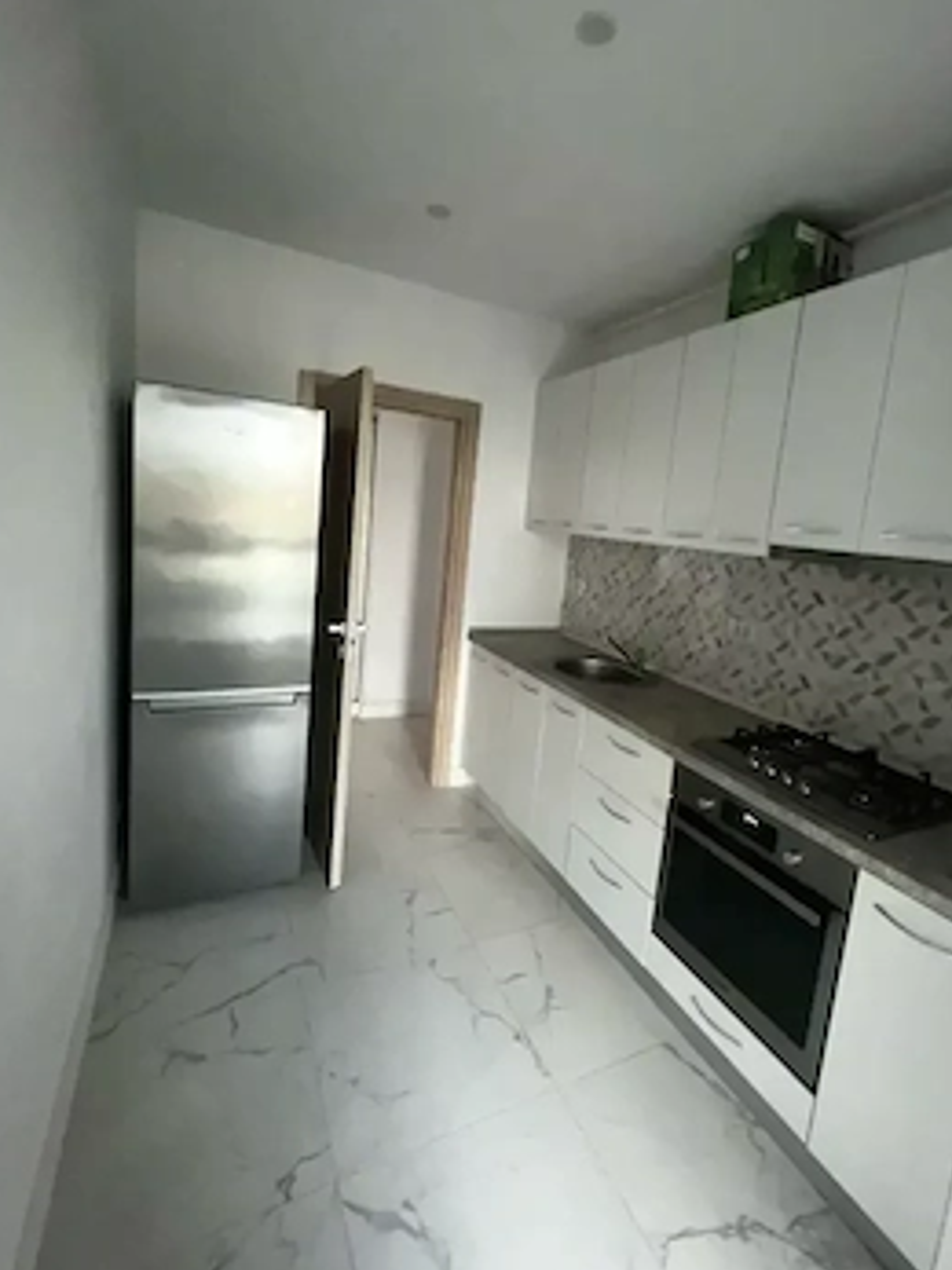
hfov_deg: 81.6
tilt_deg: -7.1
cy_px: 597
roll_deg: -5.7
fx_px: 550
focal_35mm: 15
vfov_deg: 98.1
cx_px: 513
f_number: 1.8
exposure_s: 1/74
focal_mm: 1.57
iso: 250
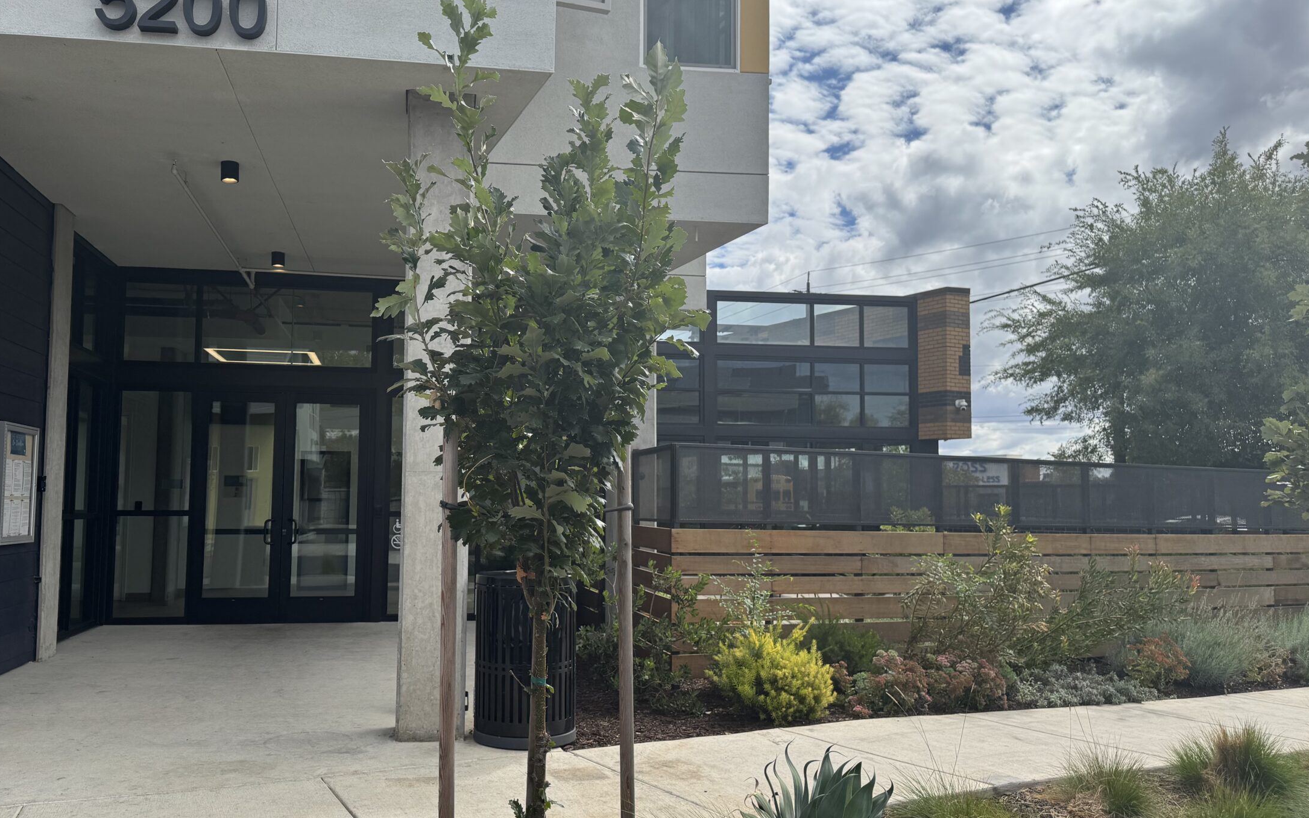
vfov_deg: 41.8
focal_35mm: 30
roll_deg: +0.1
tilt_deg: +5.1
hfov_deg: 62.6
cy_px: 414
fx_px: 1070
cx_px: 554
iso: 80
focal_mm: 6.76
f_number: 1.78
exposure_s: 1/4049
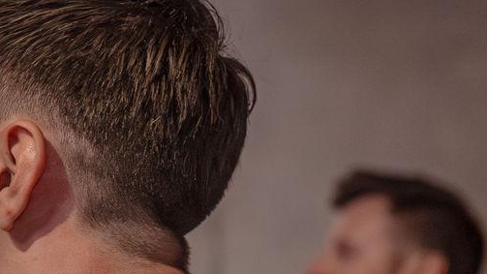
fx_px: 1808
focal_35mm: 140
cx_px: -12
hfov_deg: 15.1
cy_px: 502
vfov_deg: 8.3
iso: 6400
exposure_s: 1/160
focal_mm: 35
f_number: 2
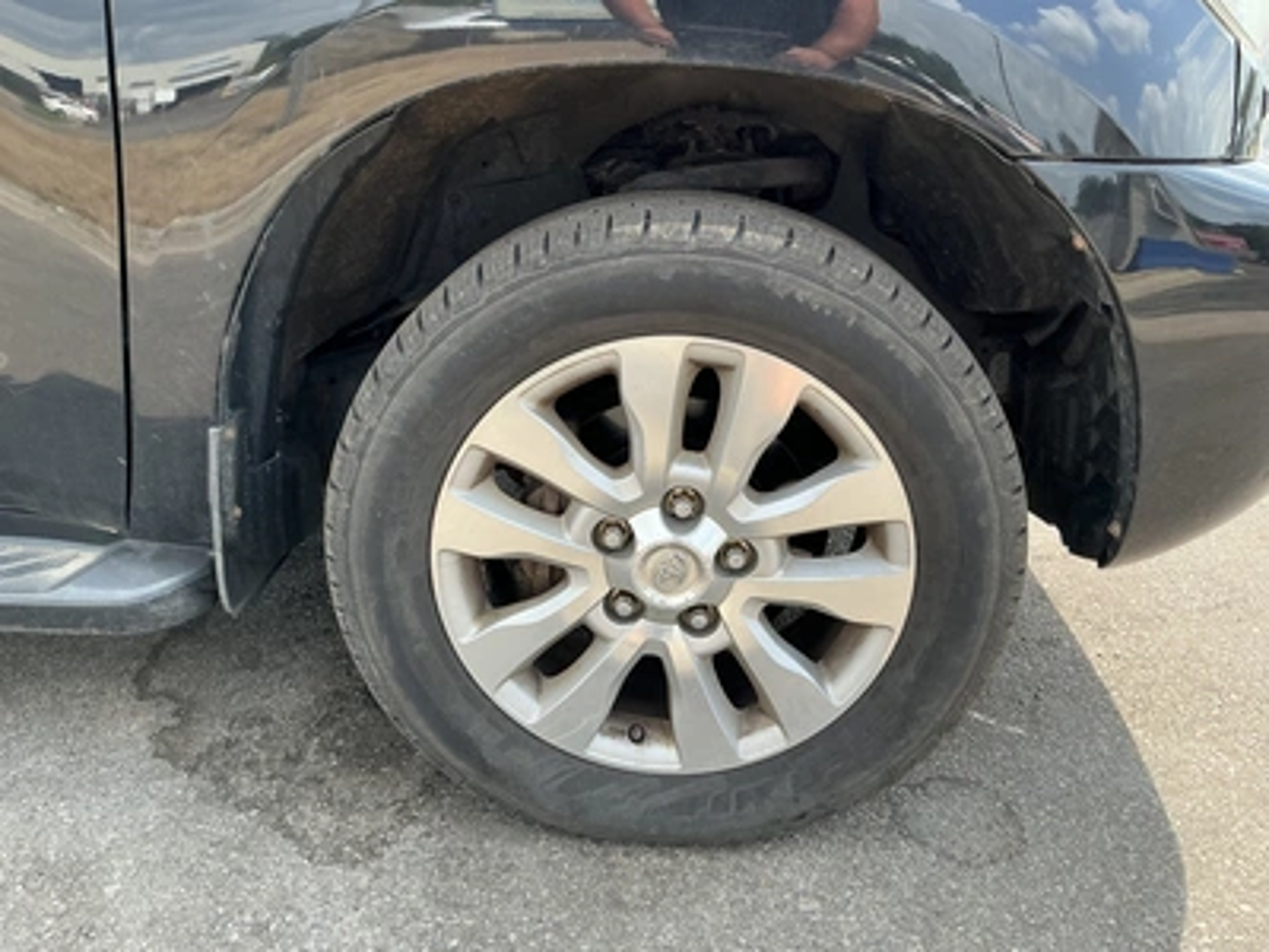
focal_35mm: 28
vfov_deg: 49.7
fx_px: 1026
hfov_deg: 63.4
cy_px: 476
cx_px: 634
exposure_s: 1/351
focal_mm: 3
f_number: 1.8
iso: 25
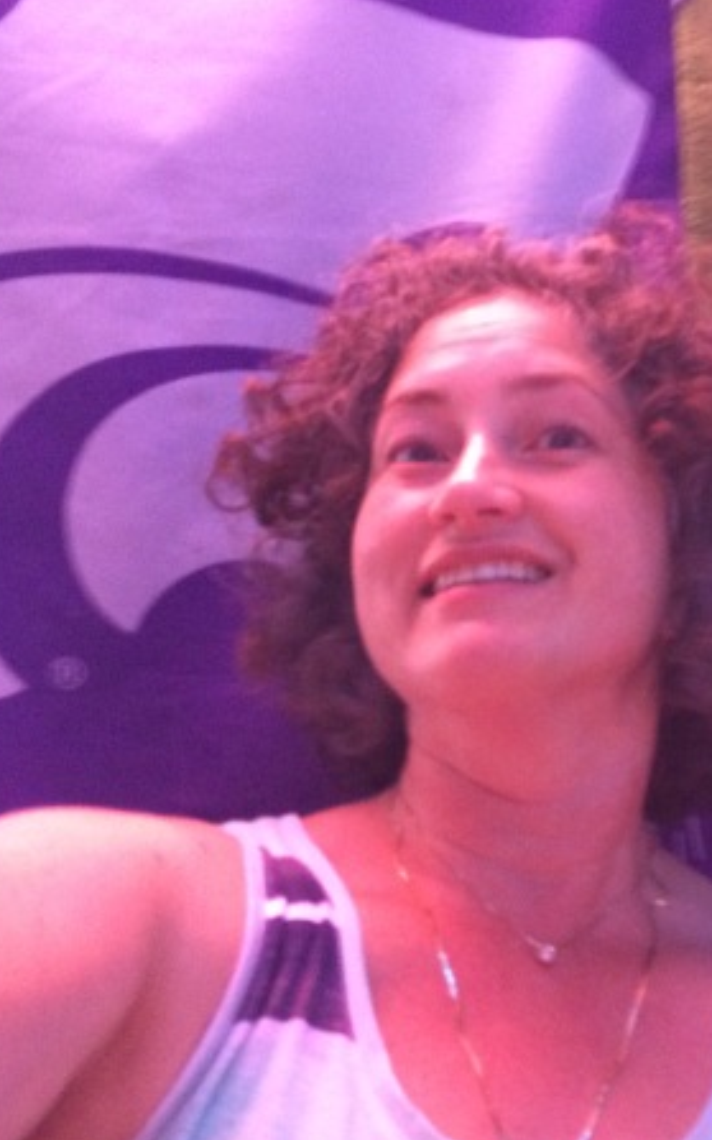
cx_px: 656
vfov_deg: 45.3
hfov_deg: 28.0
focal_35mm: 44
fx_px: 1367
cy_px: 564
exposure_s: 1/15
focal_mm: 4.15
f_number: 2.2
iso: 400
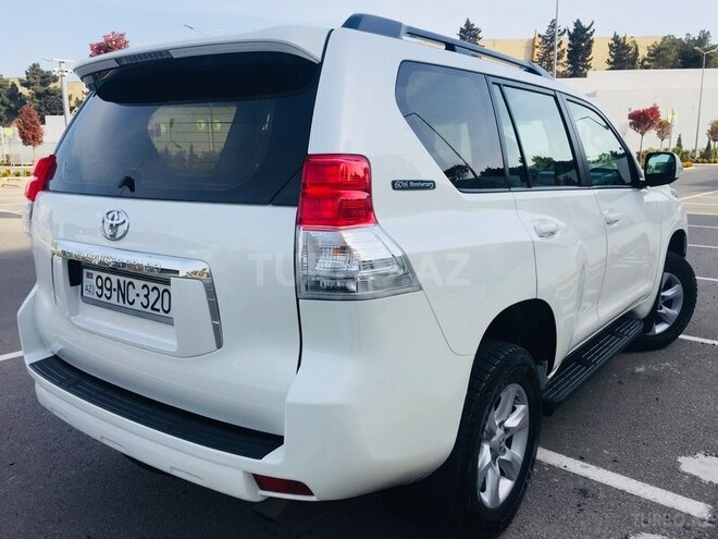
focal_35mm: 29
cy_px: 270
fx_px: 602
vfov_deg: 48.2
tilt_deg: -10.9
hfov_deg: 61.7
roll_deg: -0.2
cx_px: 359
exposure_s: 1/1199
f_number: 2.2
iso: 32
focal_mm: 4.15
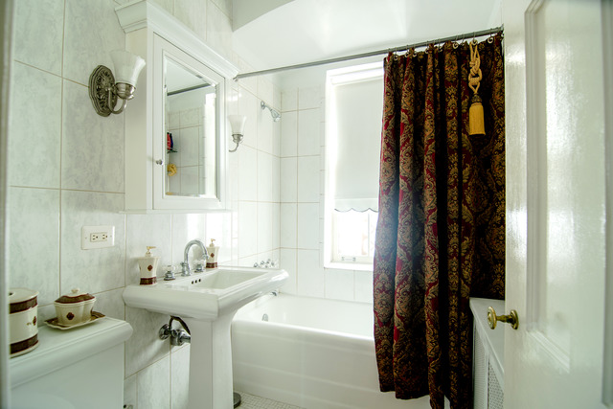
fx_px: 281
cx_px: 306
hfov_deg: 95.0
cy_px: 204
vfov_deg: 72.1
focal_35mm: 16
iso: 100
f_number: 4.5
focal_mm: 11
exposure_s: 1/2.5
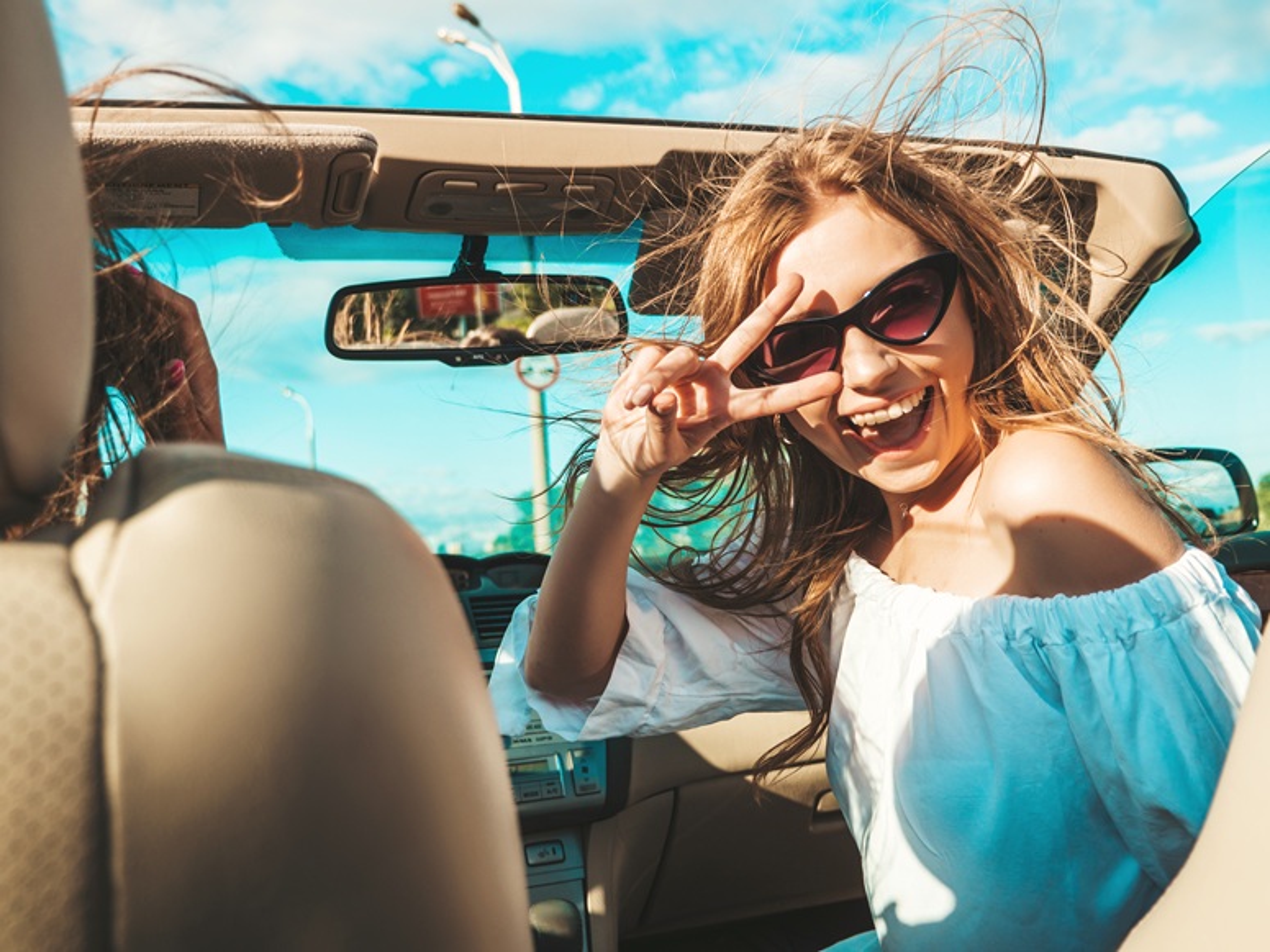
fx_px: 1247
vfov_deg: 41.8
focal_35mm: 34
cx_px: 635
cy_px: 476
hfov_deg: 54.0
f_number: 3.2
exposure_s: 1/1250
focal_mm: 17
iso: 100
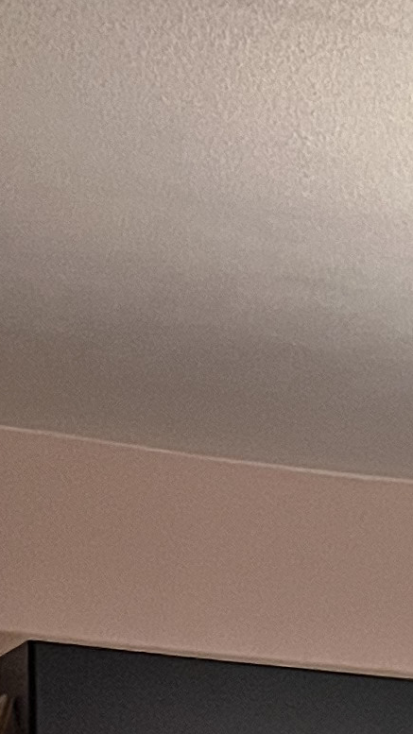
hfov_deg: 7.4
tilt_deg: -6.6
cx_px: 1196
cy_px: 1400
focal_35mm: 147
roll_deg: -2.1
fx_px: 2862
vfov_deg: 13.0
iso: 500
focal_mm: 5.1
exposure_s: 1/50
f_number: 1.6
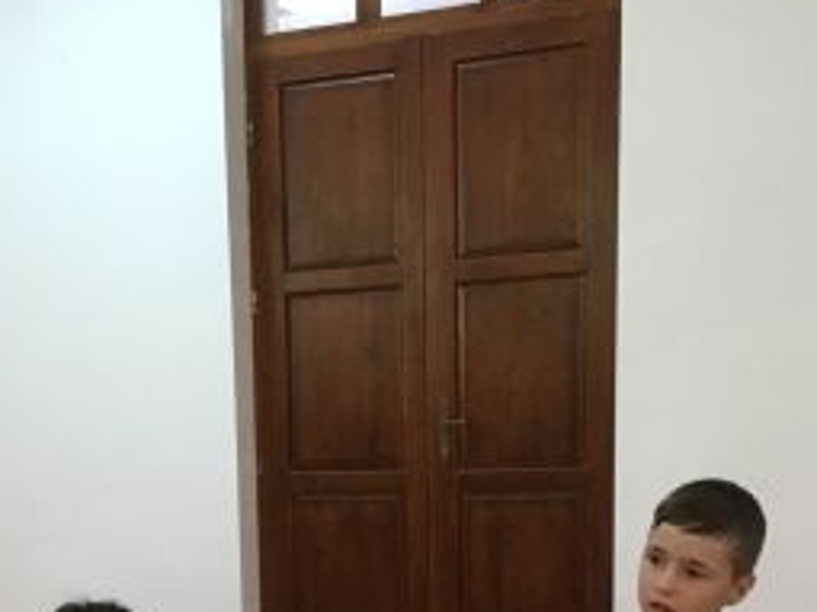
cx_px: 77
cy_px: 692
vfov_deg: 19.0
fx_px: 1746
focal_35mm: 74
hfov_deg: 25.5
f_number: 2.2
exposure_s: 1/20
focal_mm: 4.15
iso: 200
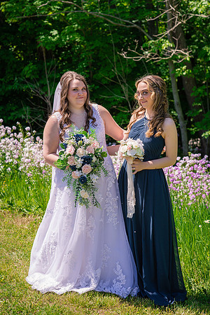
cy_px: 158
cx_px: 105
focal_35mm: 85
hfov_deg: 16.1
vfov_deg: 23.9
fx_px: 744
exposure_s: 1/800
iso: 200
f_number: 5
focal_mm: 85
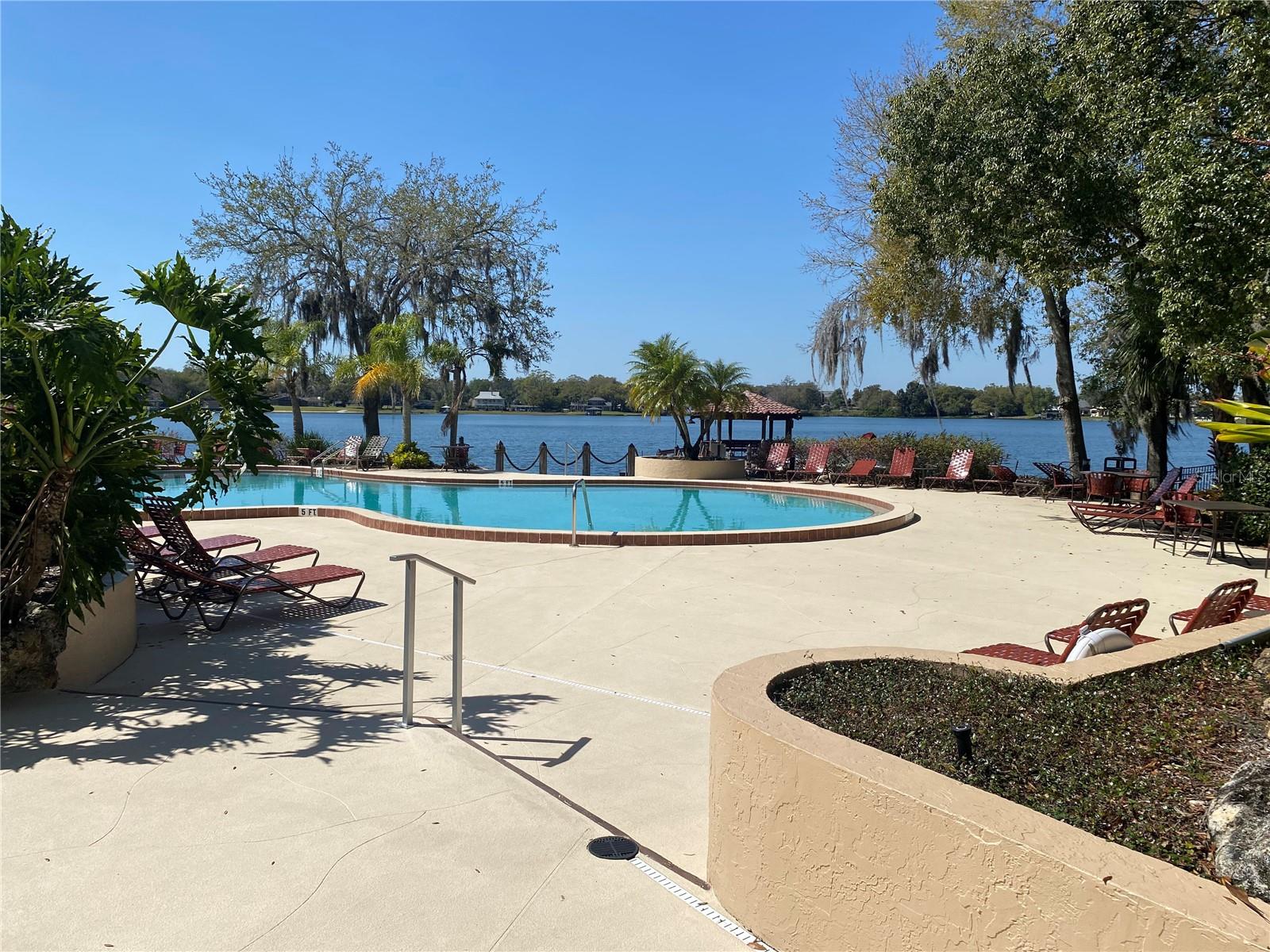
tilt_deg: -4.1
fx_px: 954
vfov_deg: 53.1
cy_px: 476
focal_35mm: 26
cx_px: 635
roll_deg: -0.7
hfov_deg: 67.3
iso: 32
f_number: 1.8
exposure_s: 1/5236
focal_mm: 4.25
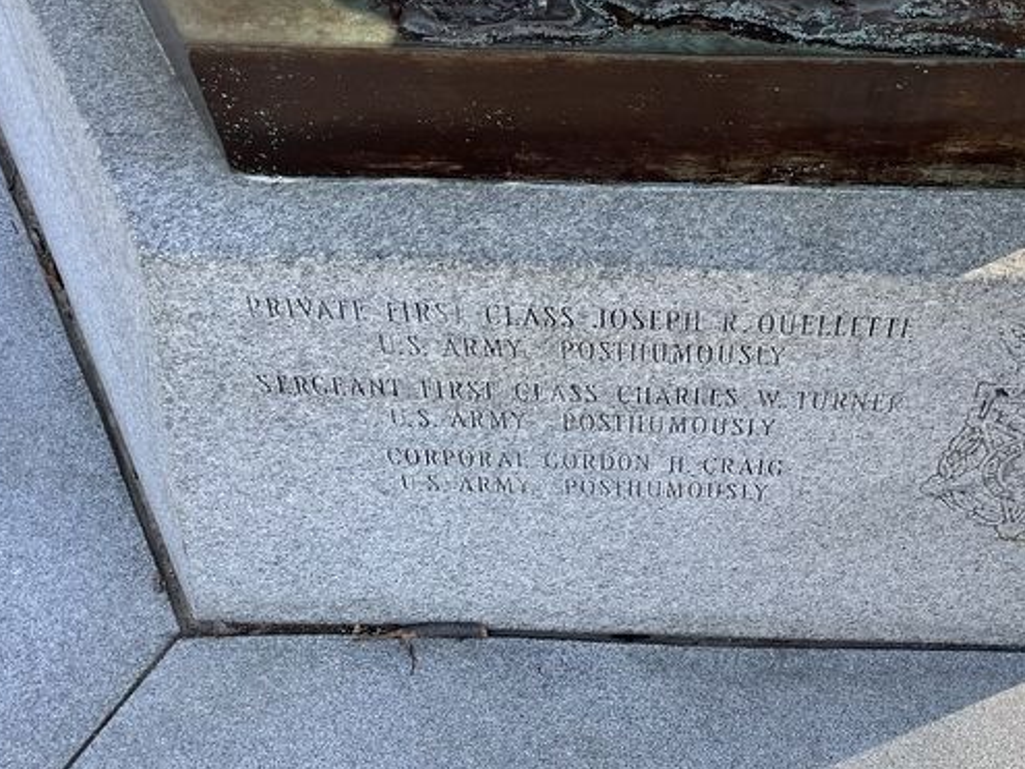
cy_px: 332
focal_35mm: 42
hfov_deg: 44.3
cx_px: 665
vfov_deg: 34.3
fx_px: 1243
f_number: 1.6
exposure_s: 1/649
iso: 50
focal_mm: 5.1
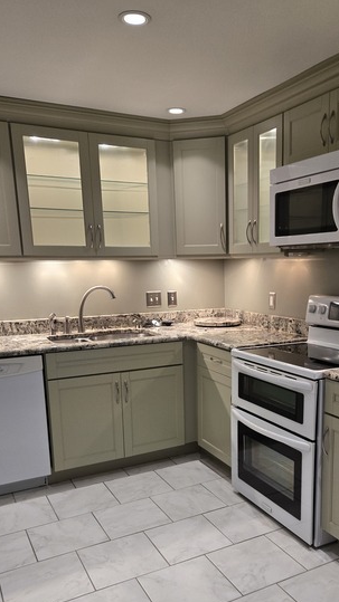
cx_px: 215
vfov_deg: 62.1
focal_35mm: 31
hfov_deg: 37.5
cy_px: 362
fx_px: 496
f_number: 1.8
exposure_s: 1/120
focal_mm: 5.4
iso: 320
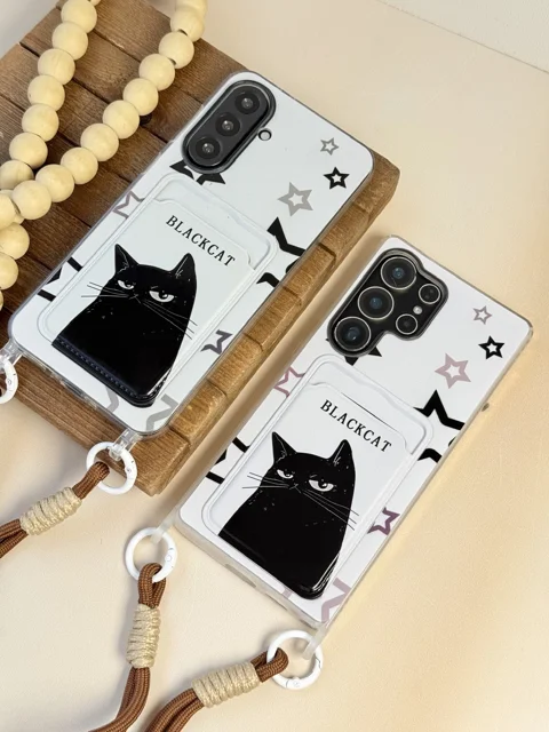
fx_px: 1015
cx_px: 274
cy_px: 366
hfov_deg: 30.3
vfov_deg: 39.7
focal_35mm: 48
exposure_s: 1/1795
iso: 80
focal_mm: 6.76
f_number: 1.78
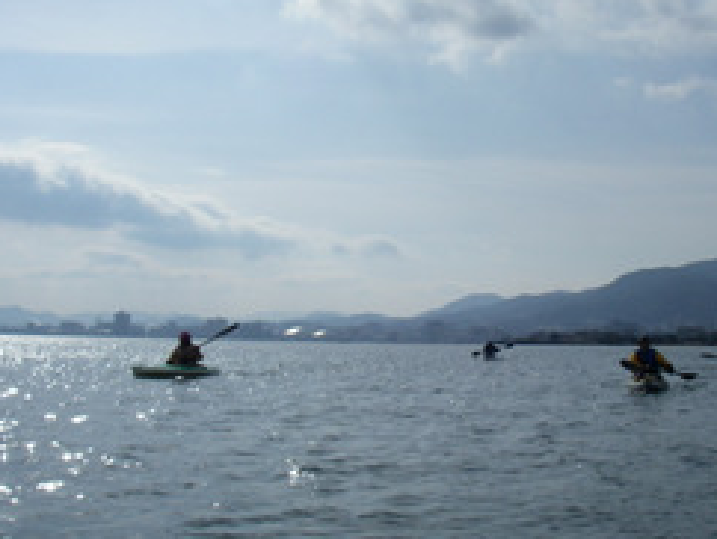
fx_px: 1140
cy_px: 265
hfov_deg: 34.8
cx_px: 418
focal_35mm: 55
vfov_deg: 26.6
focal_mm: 6.3
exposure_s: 1/1000
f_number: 6.6
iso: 64
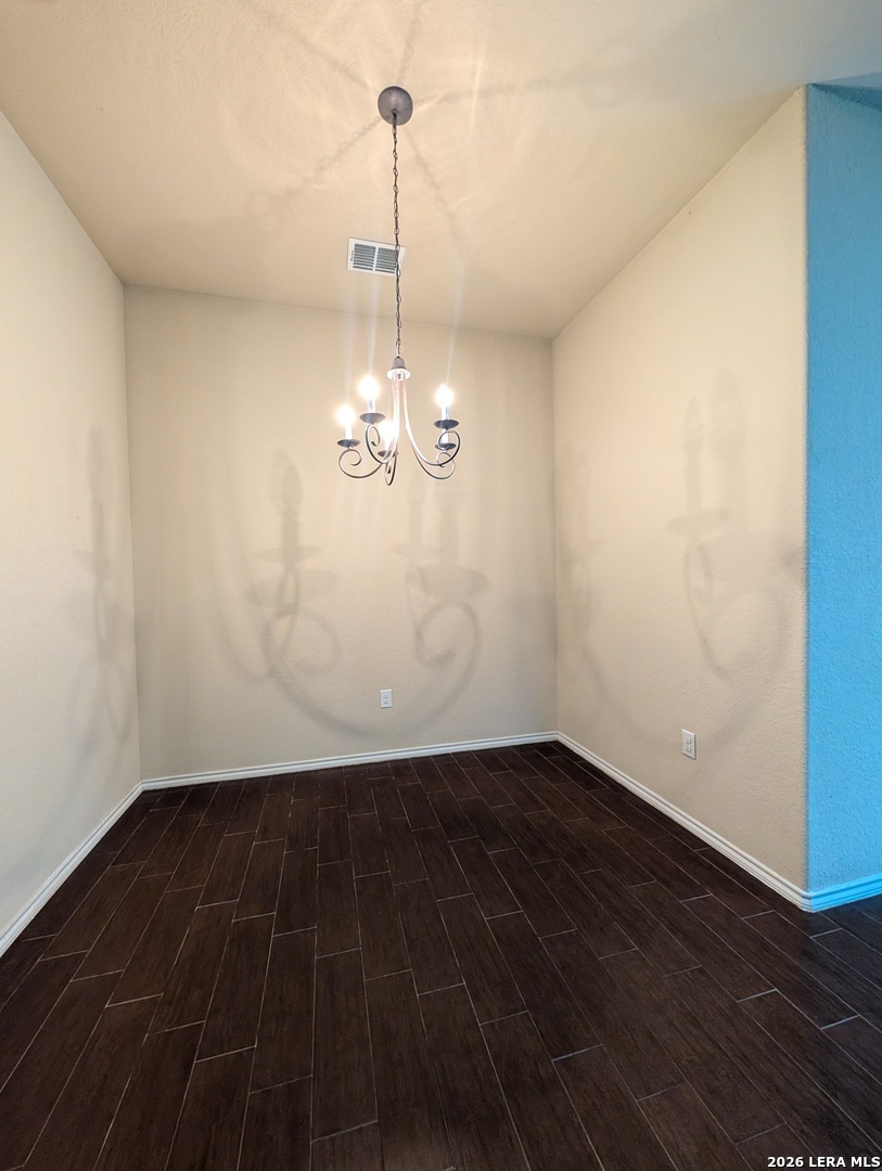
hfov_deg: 94.6
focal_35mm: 12
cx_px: 441
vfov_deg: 110.5
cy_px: 586
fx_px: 407
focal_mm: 2.02
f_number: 1.7
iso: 326
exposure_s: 1/40
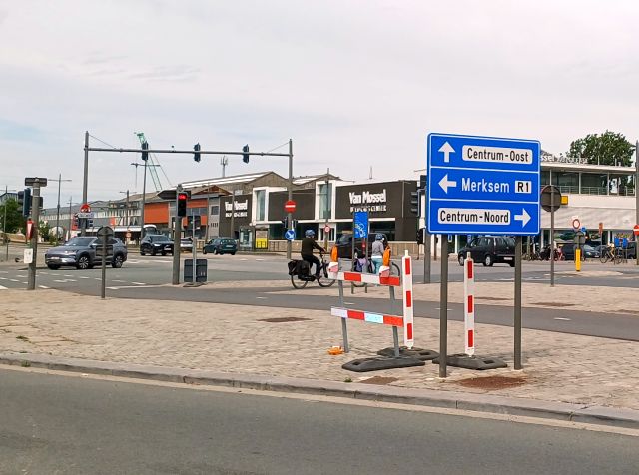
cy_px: 238
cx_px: 320
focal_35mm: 25
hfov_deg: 69.6
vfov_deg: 54.6
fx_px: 460
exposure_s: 1/1919
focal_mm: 4.65
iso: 50
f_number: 1.8
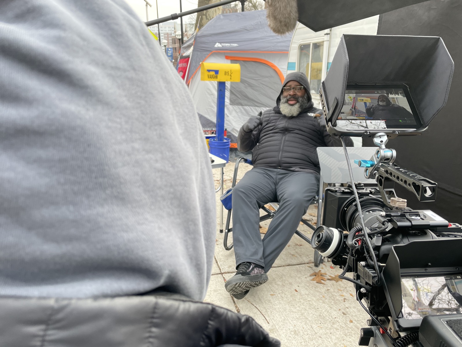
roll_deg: +1.1
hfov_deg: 67.3
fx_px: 347
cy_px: 174
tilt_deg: -16.5
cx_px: 231
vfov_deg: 53.1
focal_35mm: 26
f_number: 1.6
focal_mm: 4.2
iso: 32
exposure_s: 1/212
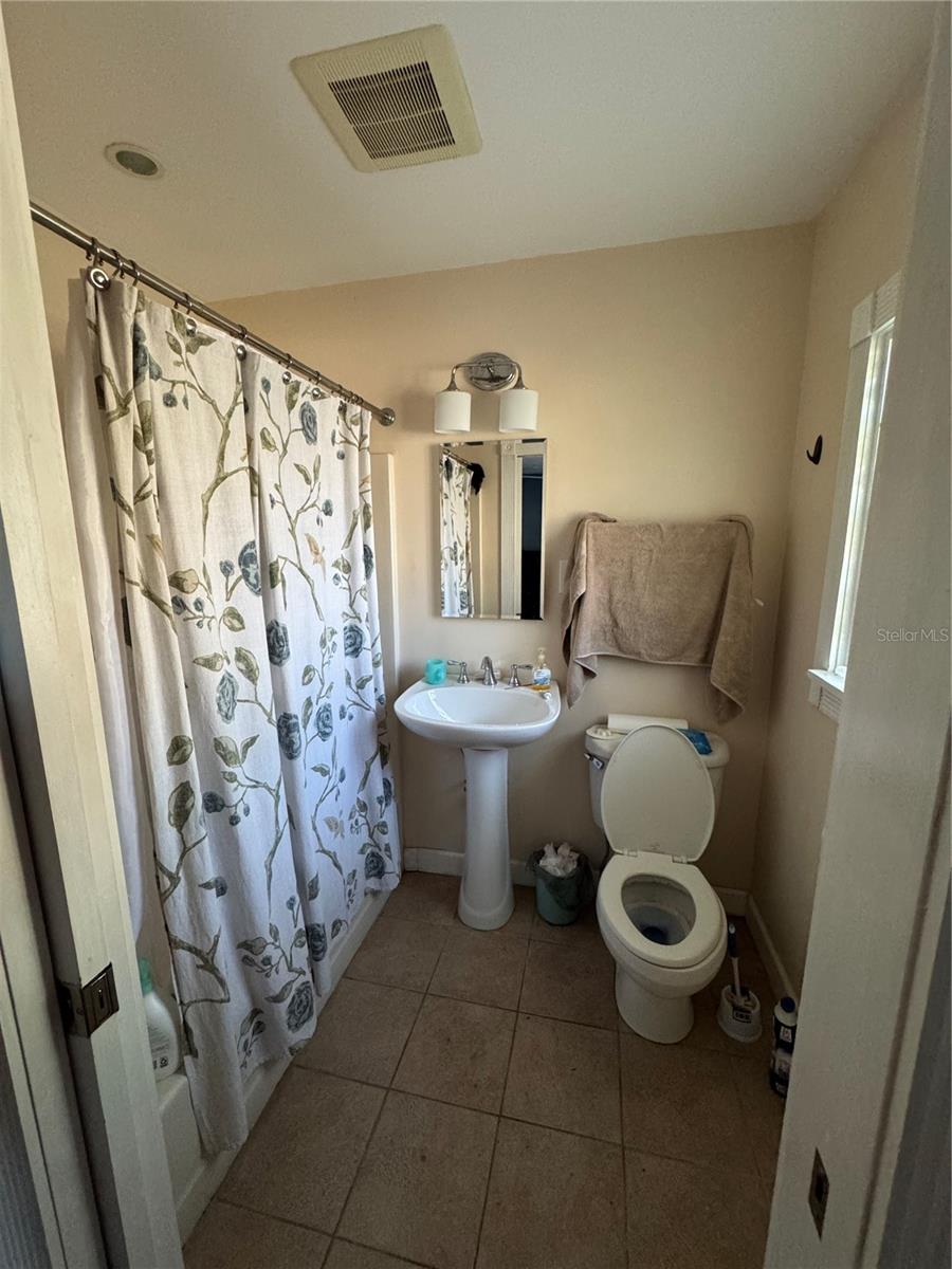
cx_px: 476
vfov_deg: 102.1
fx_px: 513
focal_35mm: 14
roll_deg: +0.9
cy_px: 634
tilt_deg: -10.1
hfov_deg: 85.7
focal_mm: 2.22
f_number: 2.2
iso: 500
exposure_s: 1/60
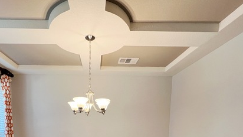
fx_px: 142
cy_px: 141
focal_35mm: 22
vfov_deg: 43.2
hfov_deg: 80.2
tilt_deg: -6.9
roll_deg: -1.2
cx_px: 97
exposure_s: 1/60
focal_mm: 1.57
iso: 160
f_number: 1.8
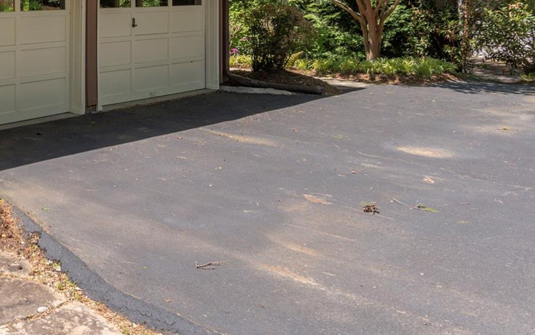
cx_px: -43
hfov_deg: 40.5
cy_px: 39
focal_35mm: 40
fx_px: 583
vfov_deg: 30.7
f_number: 7.1
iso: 320
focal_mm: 17
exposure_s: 1/400
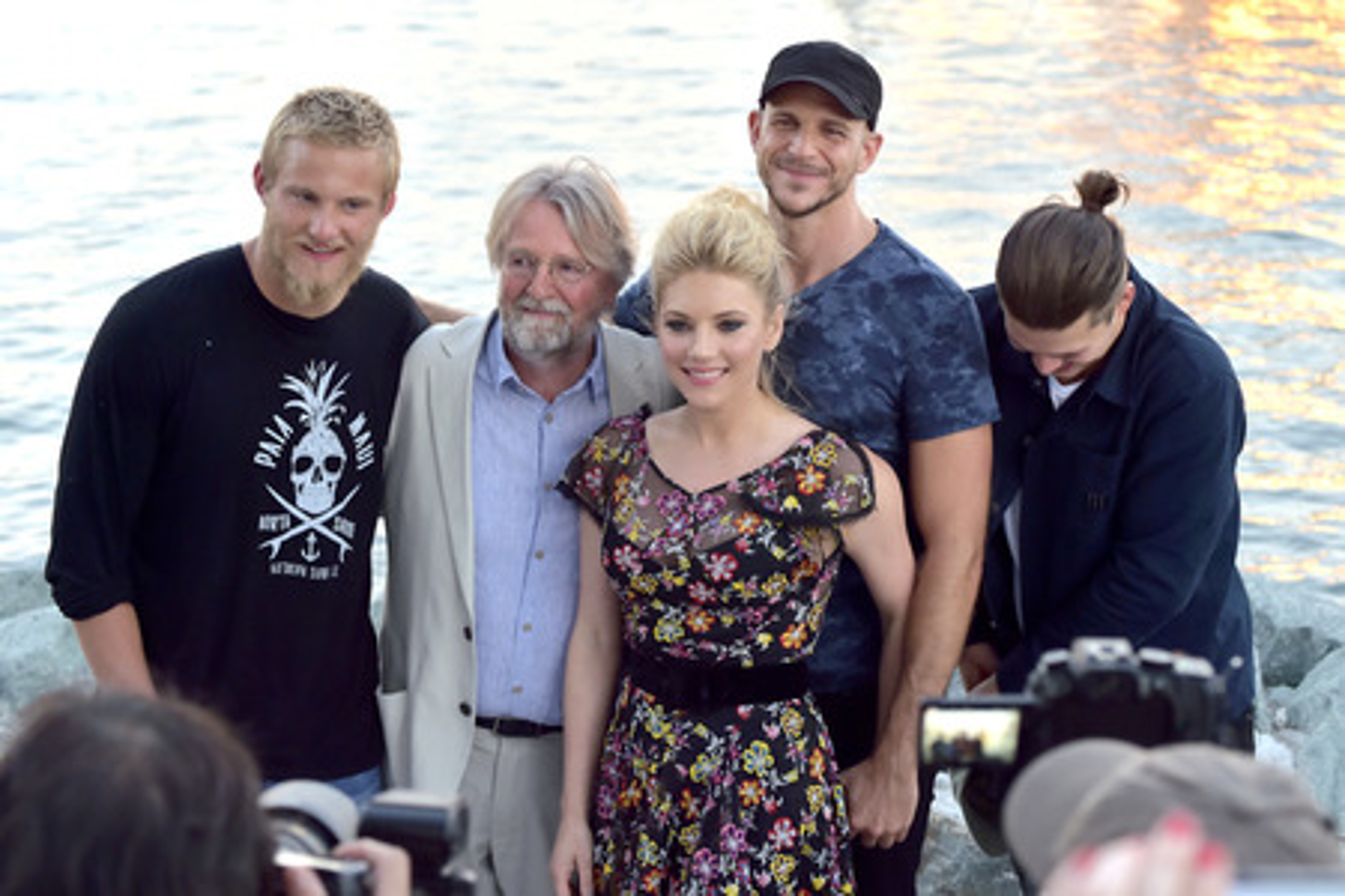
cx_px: 672
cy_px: 448
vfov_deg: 19.5
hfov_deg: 28.8
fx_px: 2615
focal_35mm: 70
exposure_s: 1/160
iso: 400
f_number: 5
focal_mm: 70
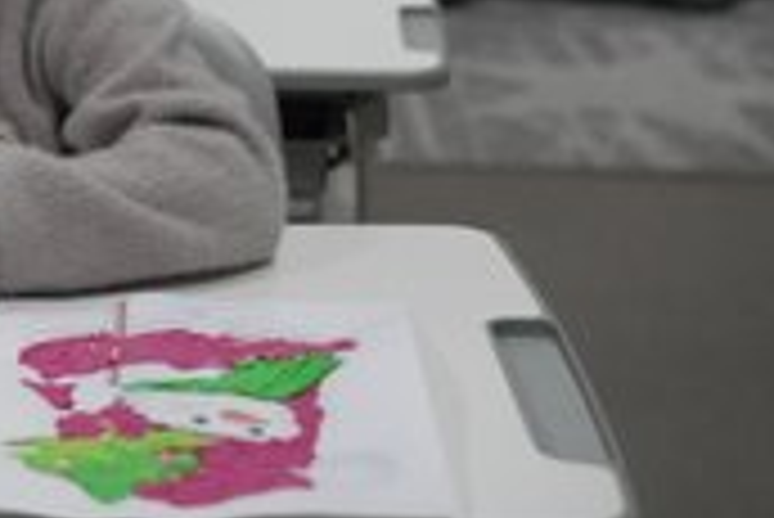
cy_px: -56
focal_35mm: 107
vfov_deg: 12.6
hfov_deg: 18.3
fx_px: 2302
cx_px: -90
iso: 12800
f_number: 3.5
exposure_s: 1/160
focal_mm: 46
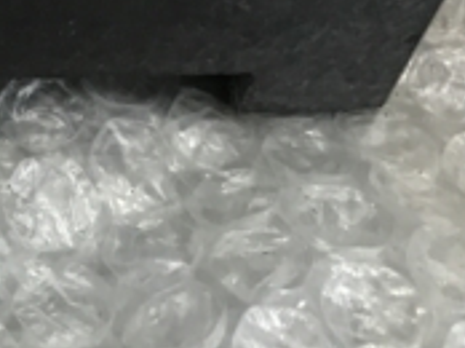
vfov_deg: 13.7
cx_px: -249
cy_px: -128
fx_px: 1382
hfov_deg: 17.1
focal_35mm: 103
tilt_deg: -48.9
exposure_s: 1/20
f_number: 1.8
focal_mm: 3.99
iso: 40
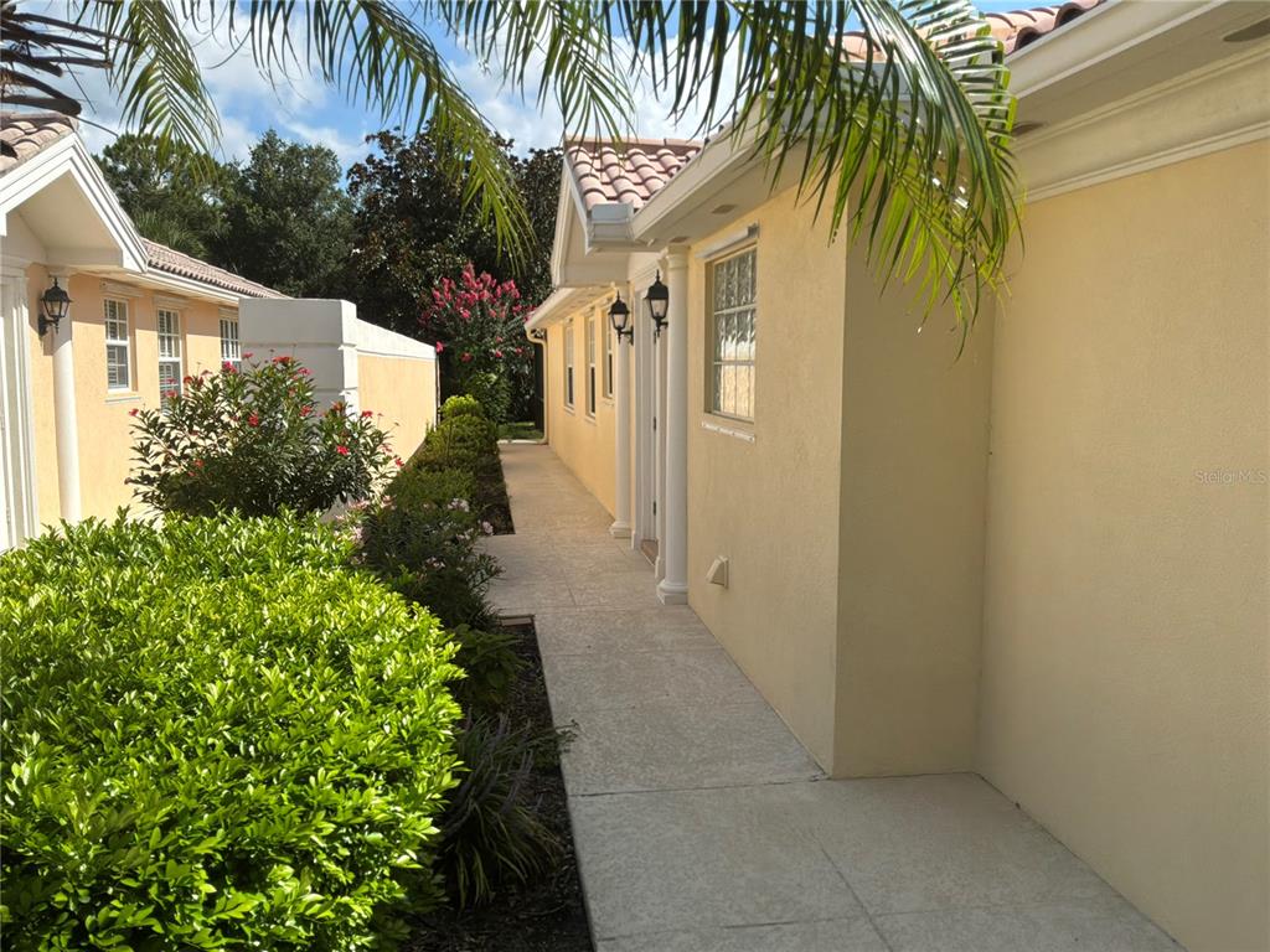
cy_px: 476
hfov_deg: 63.4
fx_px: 1027
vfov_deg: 49.7
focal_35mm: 28
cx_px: 635
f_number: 1.8
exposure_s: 1/3322
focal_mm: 3
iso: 32
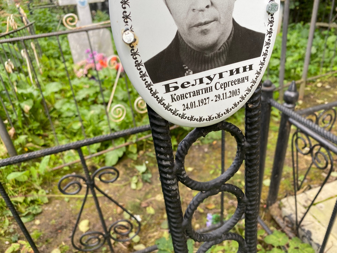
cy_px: 126
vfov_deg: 53.1
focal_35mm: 26
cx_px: 168
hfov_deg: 67.3
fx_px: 253
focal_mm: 4.25
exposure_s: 1/177
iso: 32
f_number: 1.8
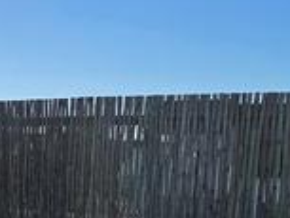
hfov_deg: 20.7
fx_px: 570
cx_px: -220
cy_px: 212
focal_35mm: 68
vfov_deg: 21.0
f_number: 2.2
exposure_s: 1/4641
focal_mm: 2.2
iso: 50
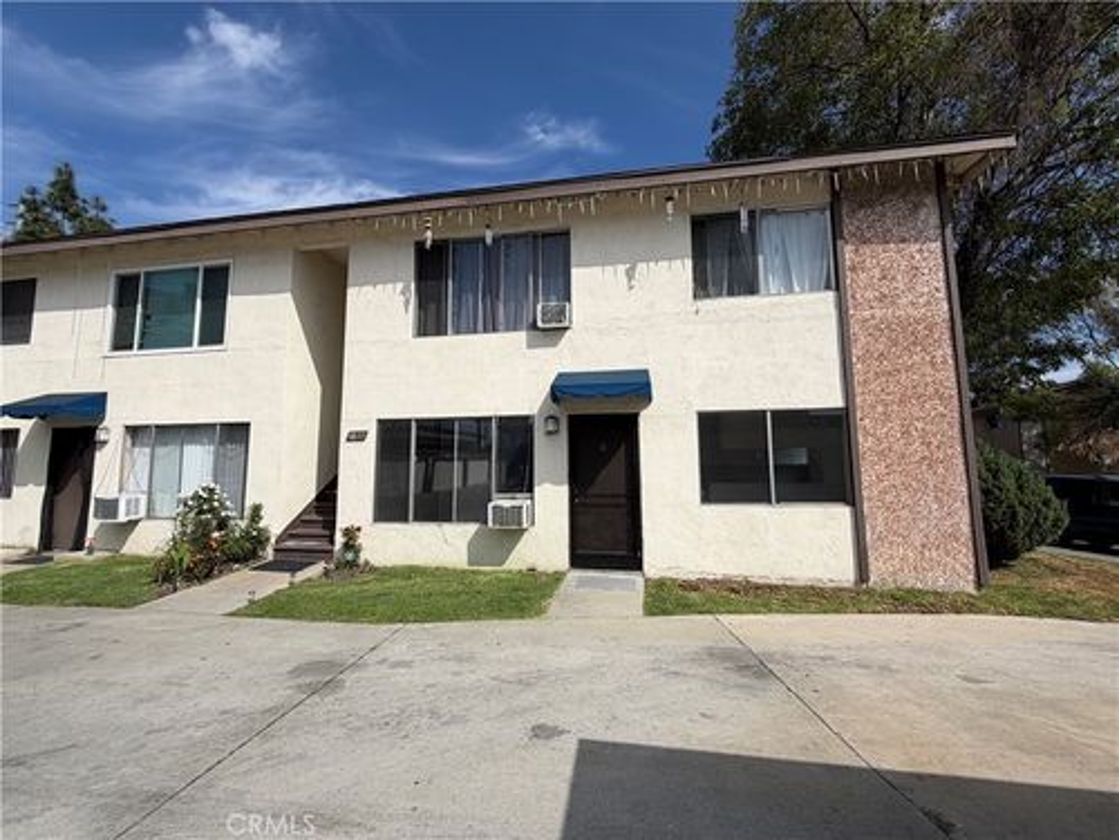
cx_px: 560
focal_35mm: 14
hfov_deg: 102.1
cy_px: 420
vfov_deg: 85.7
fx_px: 453
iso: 20
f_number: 2.2
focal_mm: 2.22
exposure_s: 1/1698
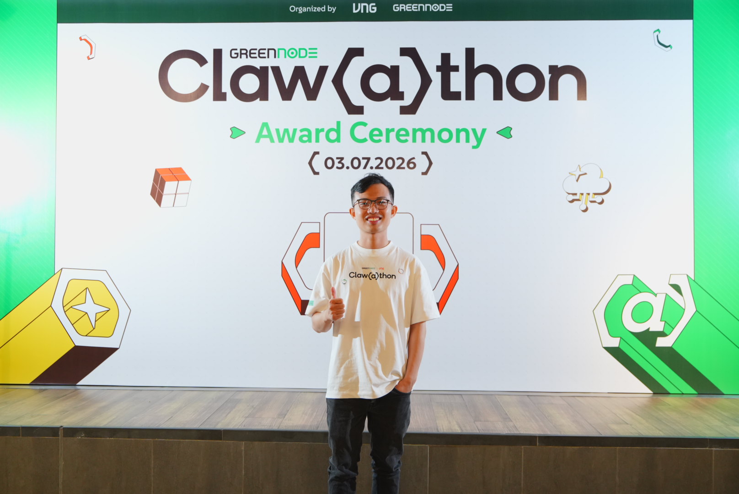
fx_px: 637
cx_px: 370
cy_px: 247
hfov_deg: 60.2
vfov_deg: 42.4
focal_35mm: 31
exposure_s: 1/200
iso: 2000
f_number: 2.8
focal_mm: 31
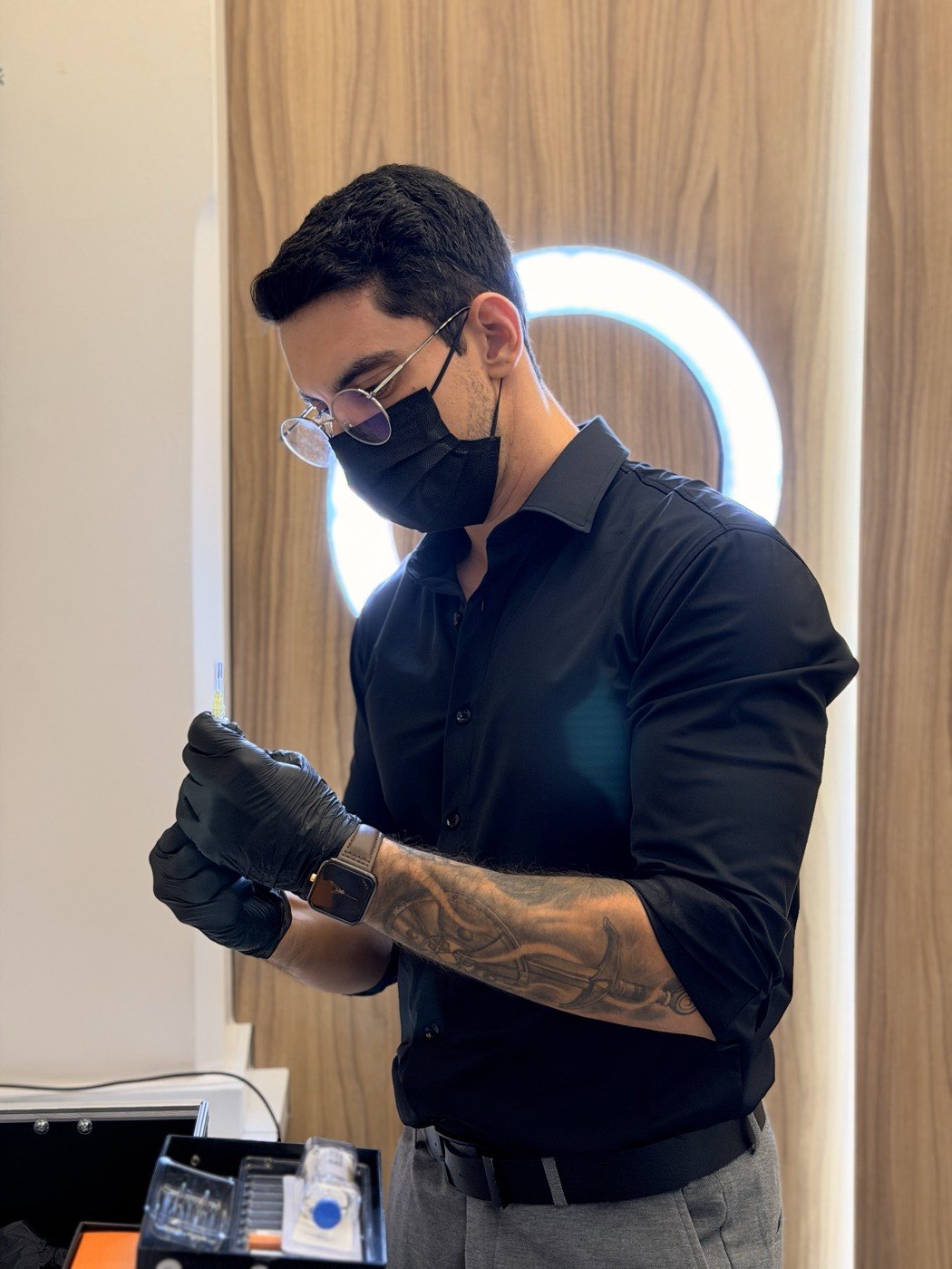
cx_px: 476
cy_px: 634
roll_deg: -0.4
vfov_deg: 39.7
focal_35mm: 48
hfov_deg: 30.3
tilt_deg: -2.9
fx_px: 1760
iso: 160
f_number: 1.78
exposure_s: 1/169
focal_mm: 6.76
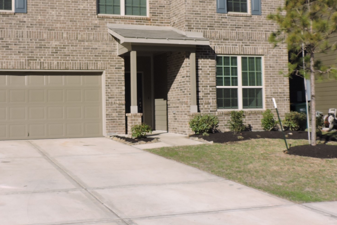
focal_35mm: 51
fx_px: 477
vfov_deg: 26.4
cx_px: 120
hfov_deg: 38.6
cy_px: 81
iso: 125
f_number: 3.6
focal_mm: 6.2
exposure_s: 1/1600
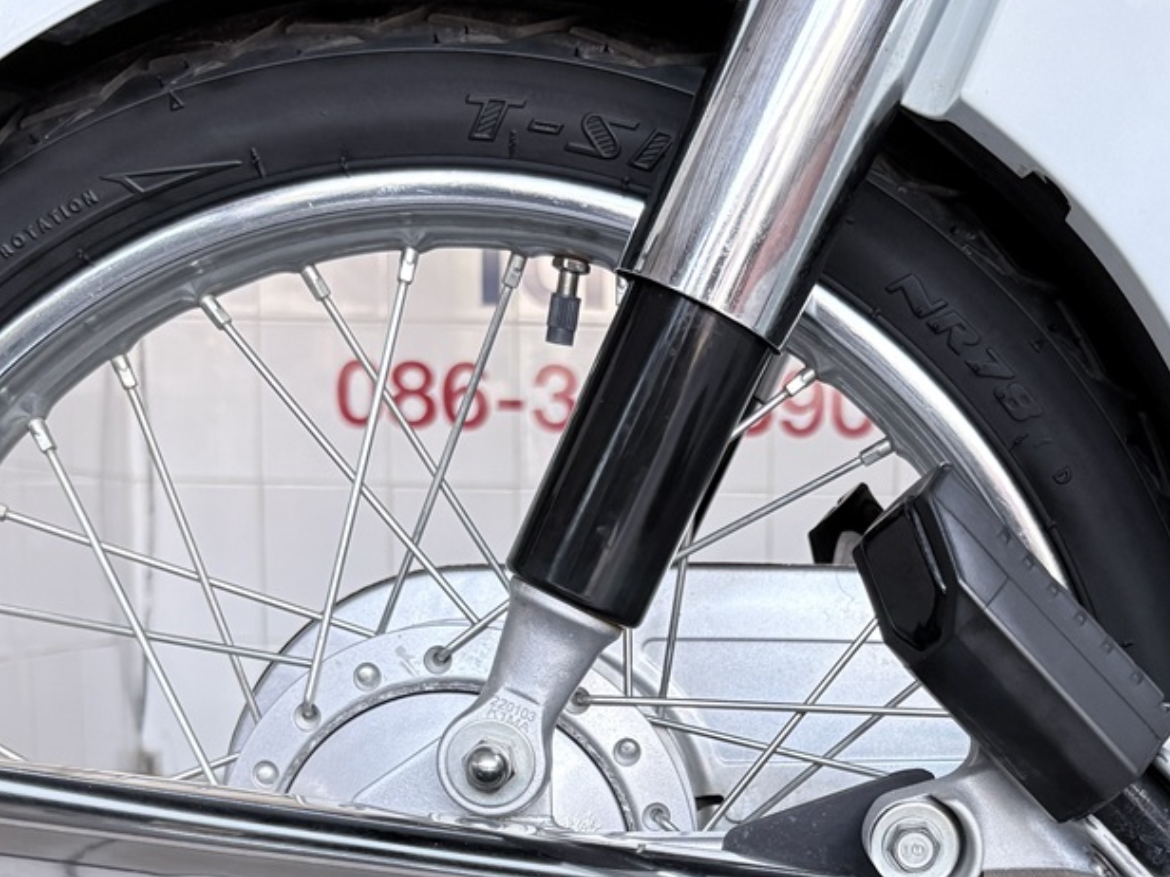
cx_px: 748
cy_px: 797
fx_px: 1825
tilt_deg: -8.1
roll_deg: -0.3
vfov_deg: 26.1
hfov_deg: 35.3
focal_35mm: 54
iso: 125
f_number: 1.6
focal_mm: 5.96
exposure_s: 1/78
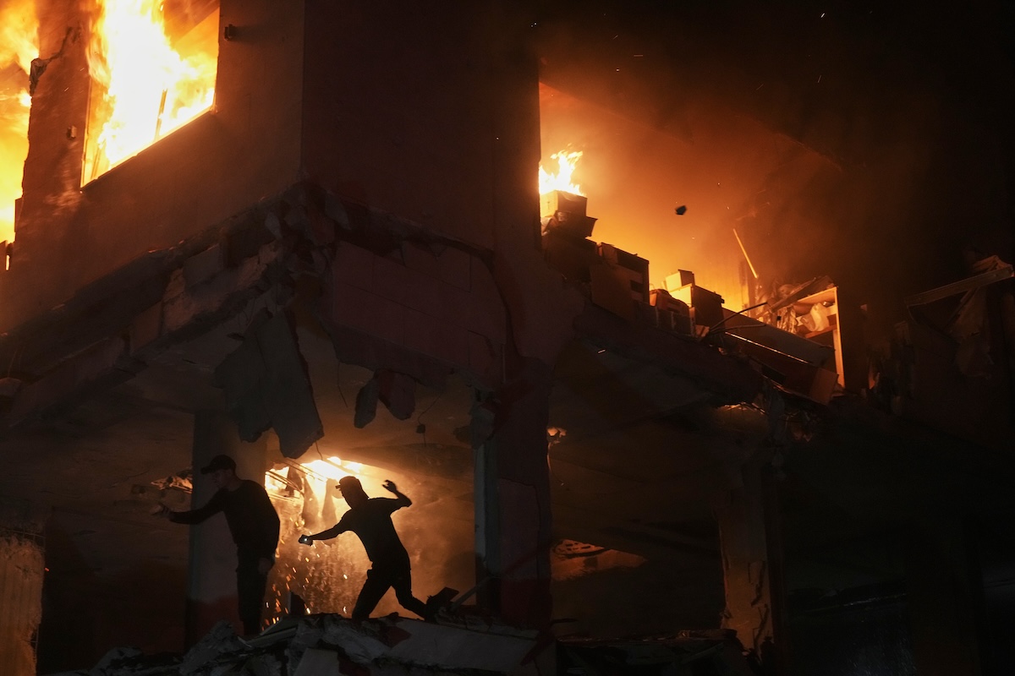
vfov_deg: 26.0
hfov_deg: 38.2
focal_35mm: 52
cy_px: 338
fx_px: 1466
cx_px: 508
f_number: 4
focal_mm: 52
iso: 3200
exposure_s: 1/100
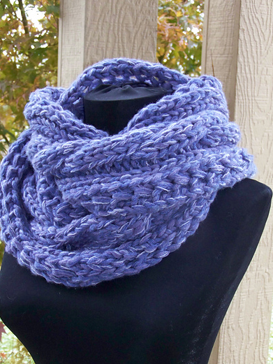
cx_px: 115
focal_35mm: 70
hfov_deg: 21.0
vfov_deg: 27.7
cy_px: 212
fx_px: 736
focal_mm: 9.4
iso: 200
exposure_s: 1/60
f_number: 3.2
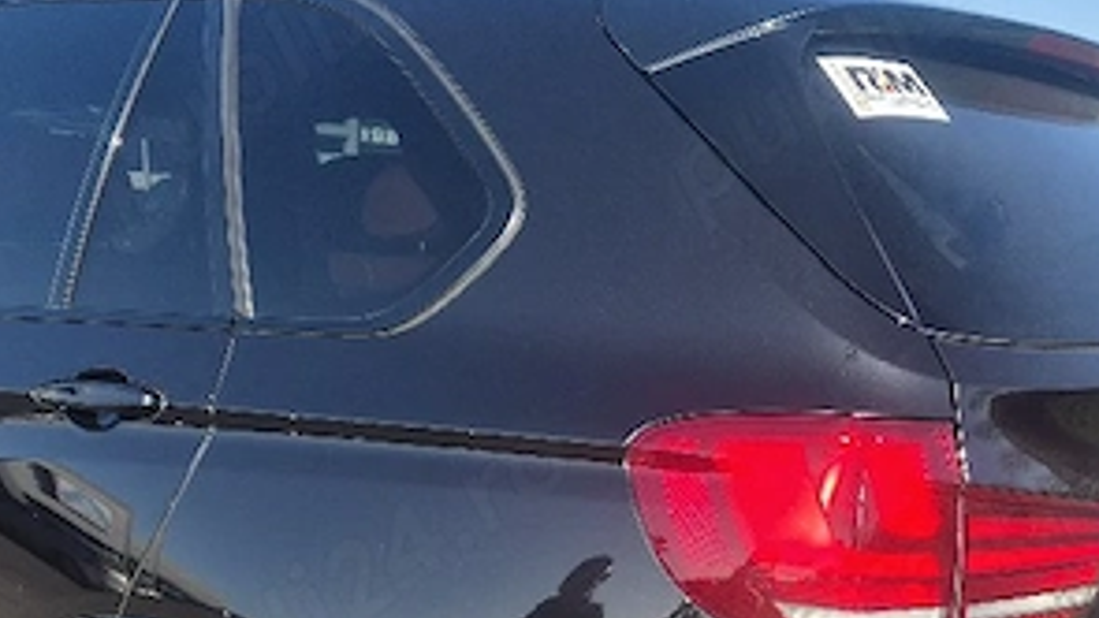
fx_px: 1486
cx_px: 477
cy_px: 625
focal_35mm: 51
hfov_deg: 40.5
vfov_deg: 22.5
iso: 25
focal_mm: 5.4
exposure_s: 1/833
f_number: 1.8
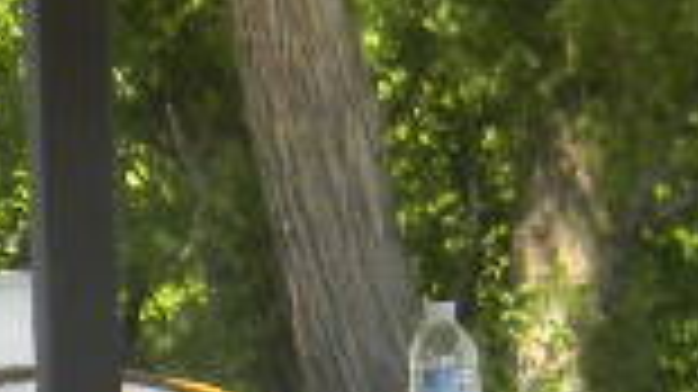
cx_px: 293
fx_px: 6900
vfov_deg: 3.2
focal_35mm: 373
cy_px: 428
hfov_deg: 5.8
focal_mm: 15.1
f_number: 4.5
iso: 80
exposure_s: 1/78.3
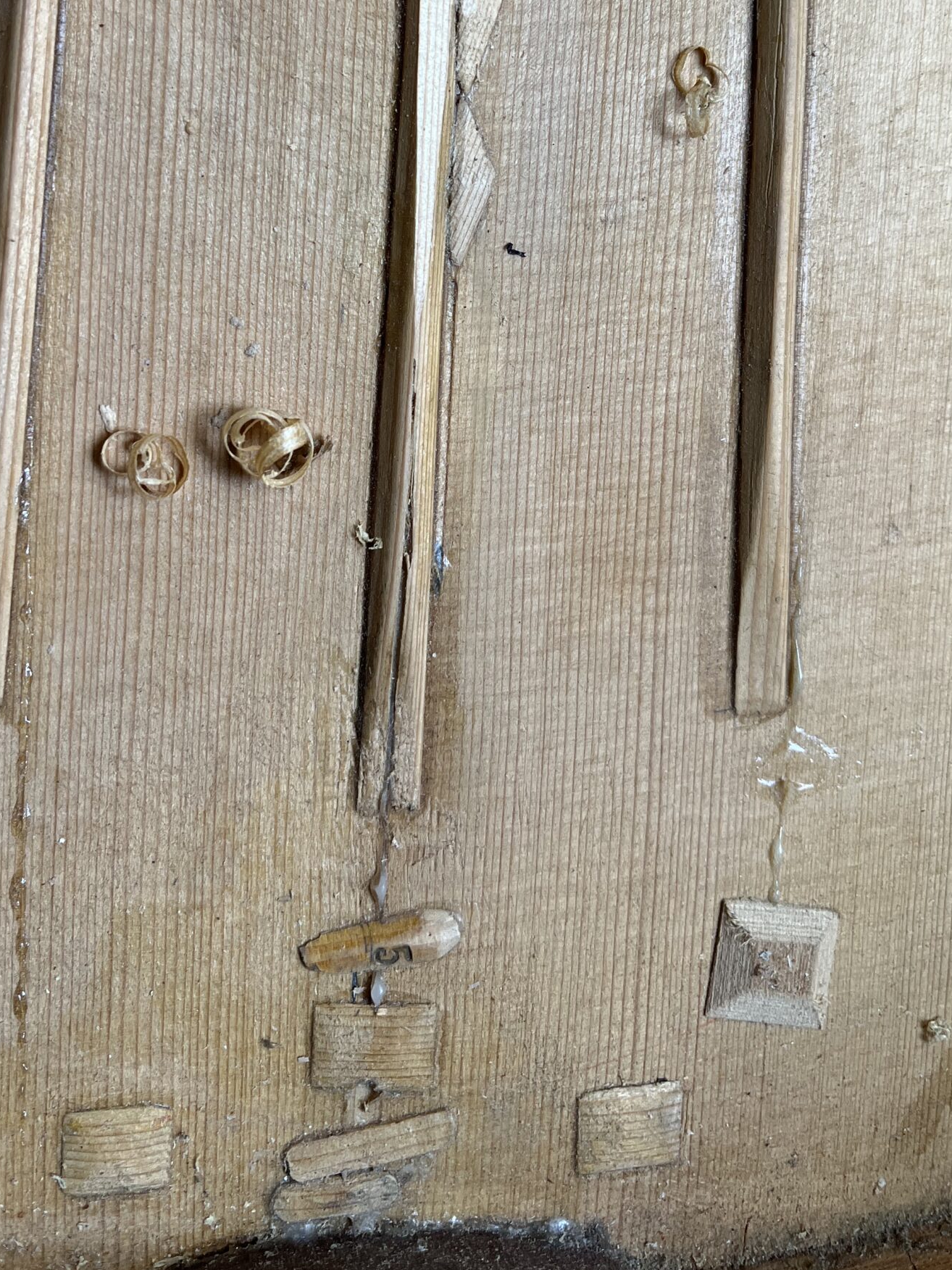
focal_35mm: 38
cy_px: 370
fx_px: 1393
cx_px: 402
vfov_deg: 47.7
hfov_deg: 37.6
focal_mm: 5.1
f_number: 1.6
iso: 64
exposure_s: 1/100
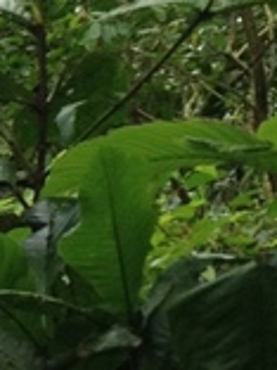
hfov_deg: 5.4
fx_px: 2881
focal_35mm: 270
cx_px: -327
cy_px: 206
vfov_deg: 7.3
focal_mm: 4.28
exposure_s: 1/150
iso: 50
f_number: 2.4
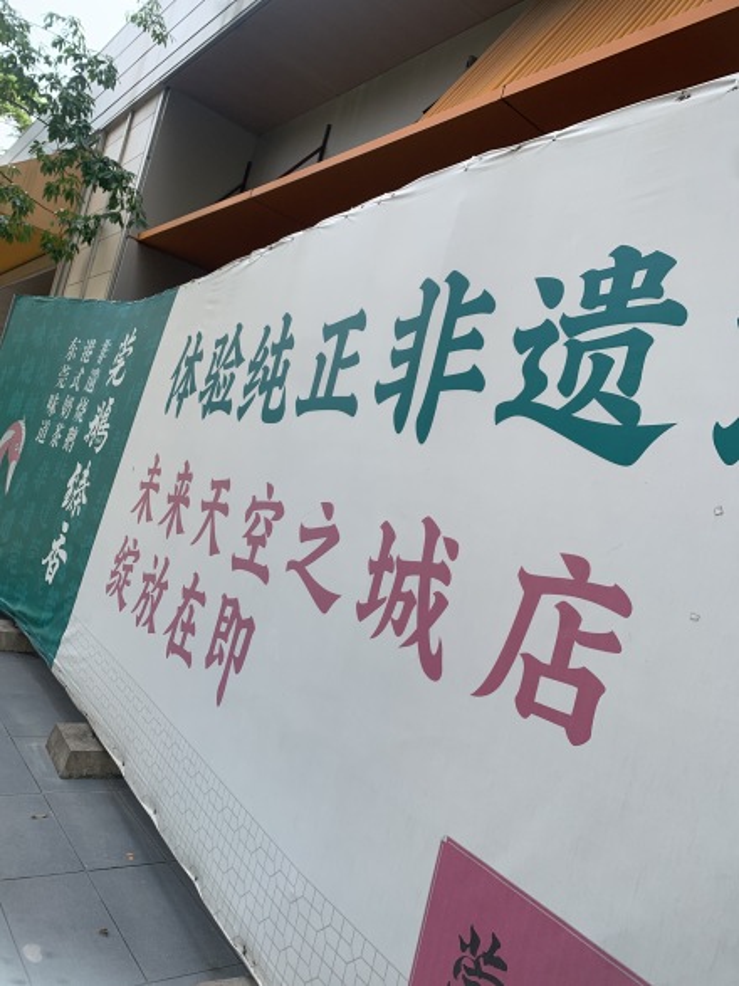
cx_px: 370
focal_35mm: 26
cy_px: 493
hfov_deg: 53.0
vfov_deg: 67.3
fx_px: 740
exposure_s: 1/459
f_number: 1.8
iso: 25
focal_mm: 4.25
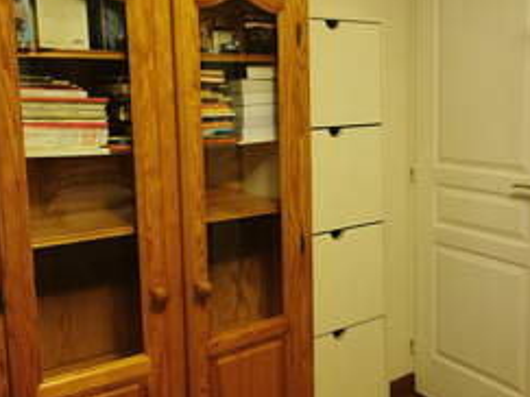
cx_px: 349
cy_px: 172
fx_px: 612
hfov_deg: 46.2
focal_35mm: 40
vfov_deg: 35.9
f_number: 1.6
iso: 1250
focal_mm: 5.56
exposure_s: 1/20
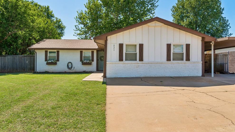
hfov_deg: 71.9
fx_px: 162
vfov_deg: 44.2
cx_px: 118
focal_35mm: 26
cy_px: 56
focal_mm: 16
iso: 100
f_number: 9
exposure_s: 1/400
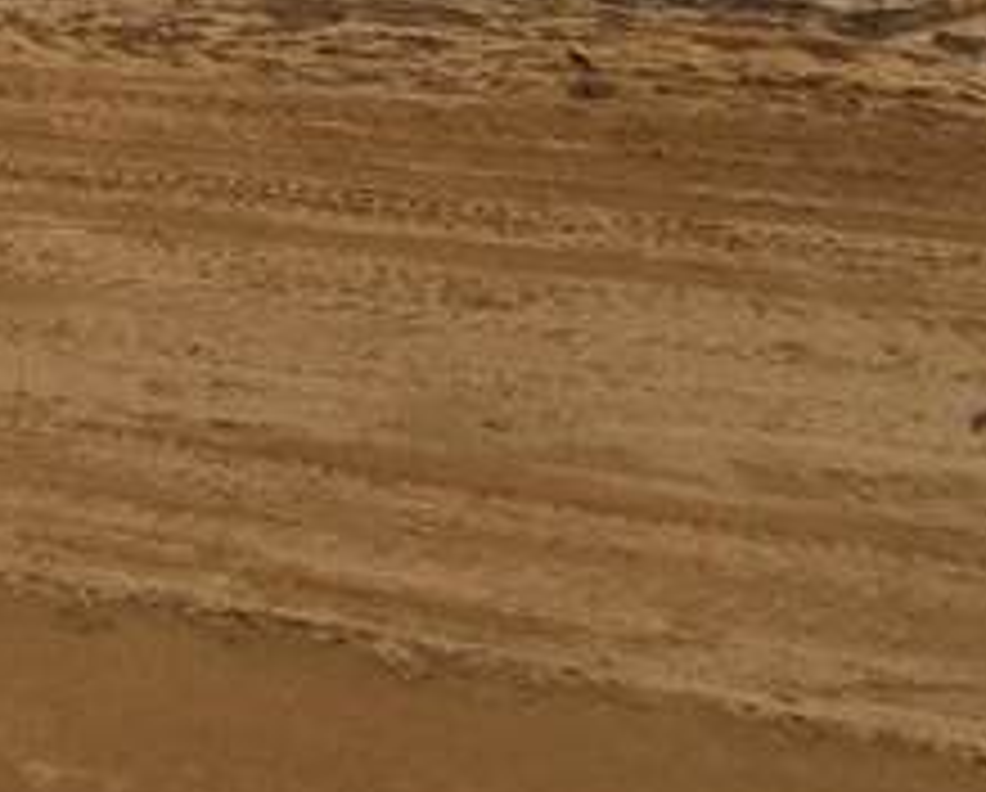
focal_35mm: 74
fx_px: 2163
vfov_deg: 14.8
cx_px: -743
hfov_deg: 19.7
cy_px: -1012
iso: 50
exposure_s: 1/2686
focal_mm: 2.2
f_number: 2.2
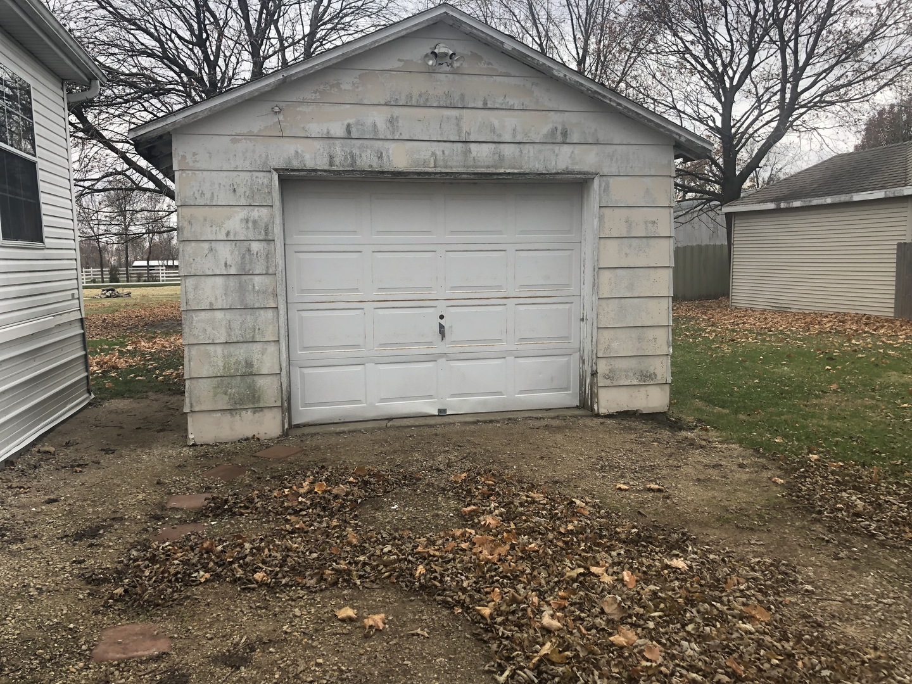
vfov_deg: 49.7
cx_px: 456
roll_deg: +0.6
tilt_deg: -5.4
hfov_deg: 63.4
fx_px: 738
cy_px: 342
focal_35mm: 28
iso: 20
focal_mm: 3.99
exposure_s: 1/227
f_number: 1.8
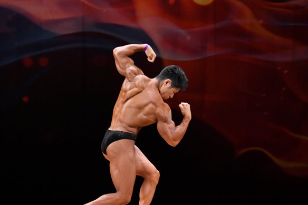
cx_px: 104
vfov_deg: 4.8
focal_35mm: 288
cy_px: 130
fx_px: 2463
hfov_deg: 7.2
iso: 4000
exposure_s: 1/400
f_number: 5.6
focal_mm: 145
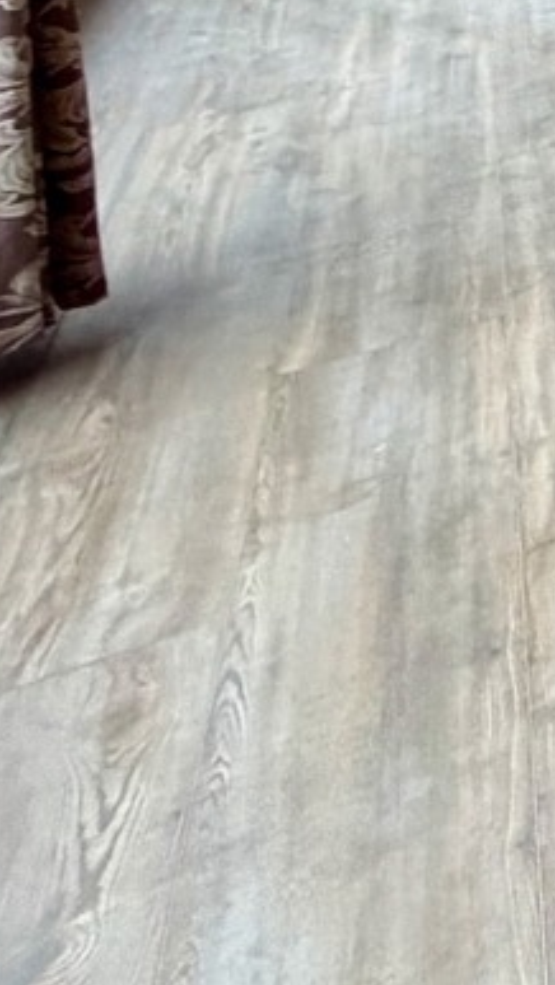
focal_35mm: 63
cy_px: -499
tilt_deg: -3.6
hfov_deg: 9.5
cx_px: 1958
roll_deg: +0.6
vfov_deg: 25.2
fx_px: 1646
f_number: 2.2
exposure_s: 1/100
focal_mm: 2.22
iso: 320
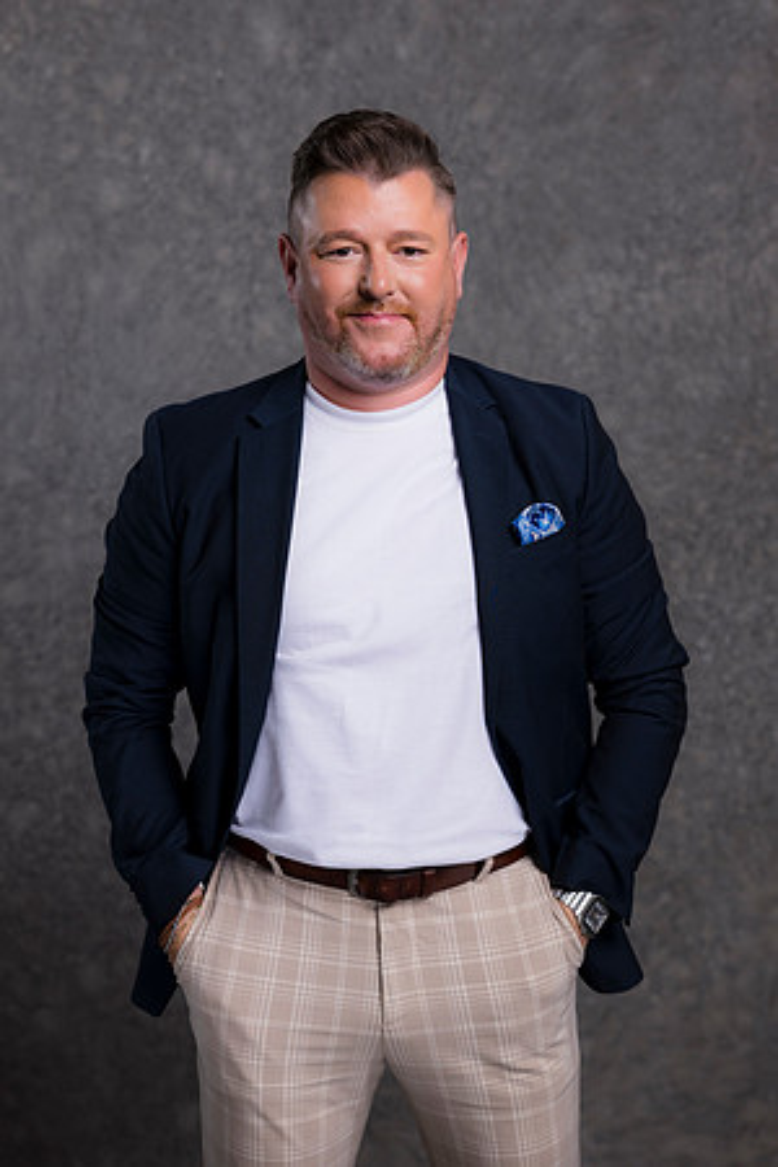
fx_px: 2755
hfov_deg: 16.1
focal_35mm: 85
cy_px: 584
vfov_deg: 23.9
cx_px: 389
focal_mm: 85
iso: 100
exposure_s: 1/200
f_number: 5
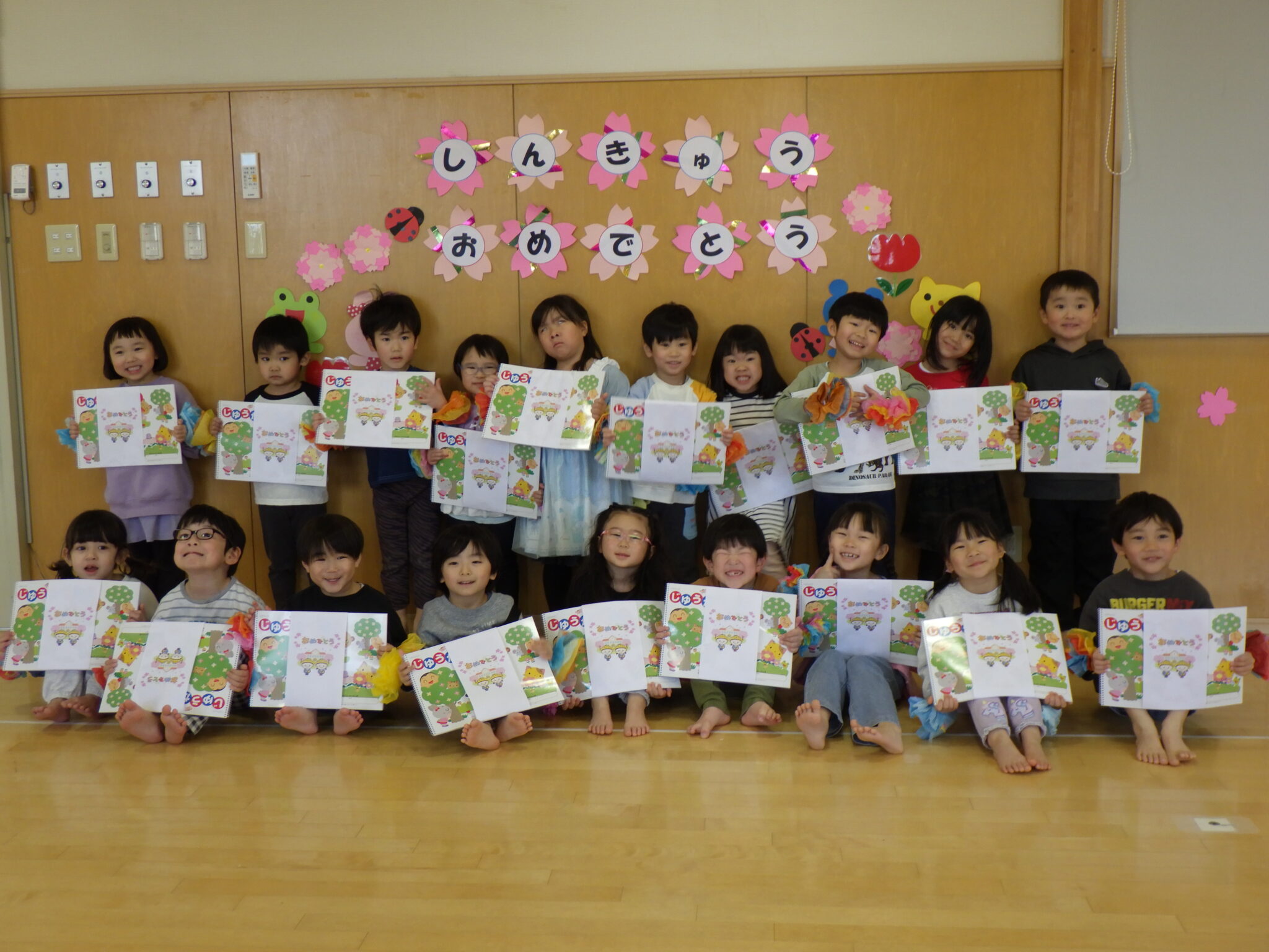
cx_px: 634
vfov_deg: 34.3
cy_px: 476
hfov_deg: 44.8
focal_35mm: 42
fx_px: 1540
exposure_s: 1/60
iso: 160
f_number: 4.2
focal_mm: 7.5
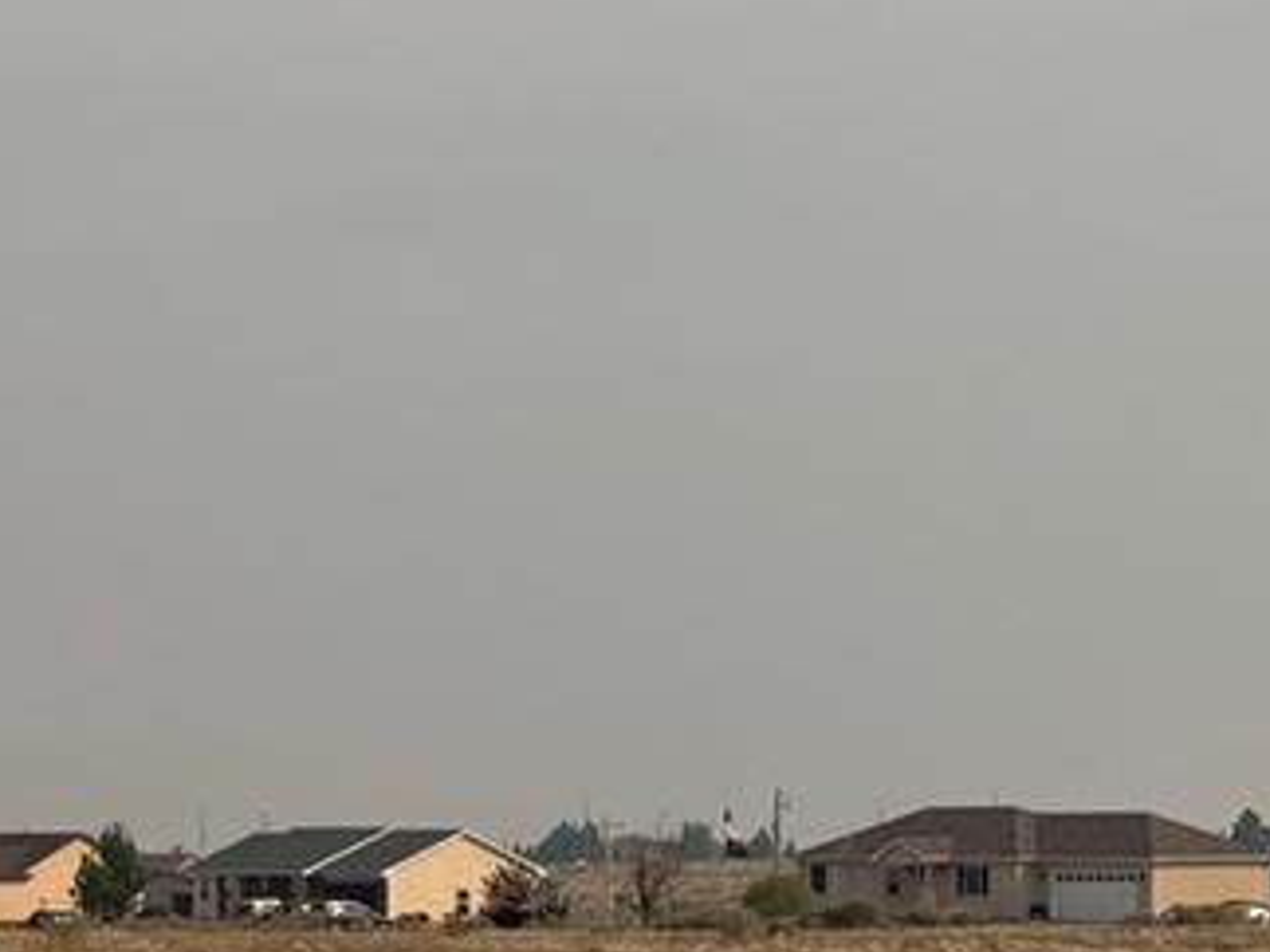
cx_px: 118
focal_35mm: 107
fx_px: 3924
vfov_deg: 13.7
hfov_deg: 18.1
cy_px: 897
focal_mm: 6.76
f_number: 1.78
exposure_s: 1/7937
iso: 80
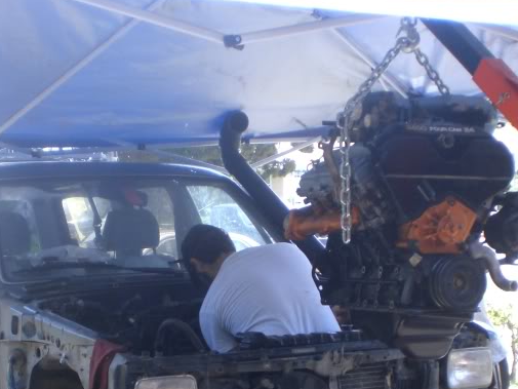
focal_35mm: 77
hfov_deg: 25.3
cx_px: 240
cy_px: 372
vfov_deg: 18.7
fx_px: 1153
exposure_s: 1/160
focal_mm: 6.3
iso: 100
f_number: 3.1
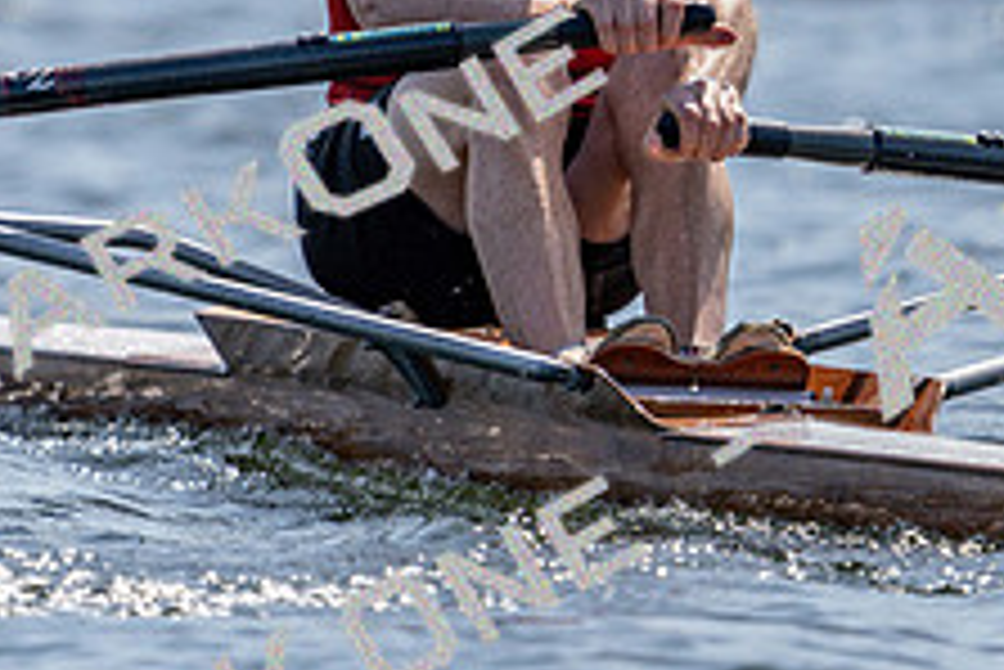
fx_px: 35134
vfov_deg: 1.1
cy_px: -7
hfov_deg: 1.6
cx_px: 473
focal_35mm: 1259
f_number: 6.3
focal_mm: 485
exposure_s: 1/2000
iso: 250
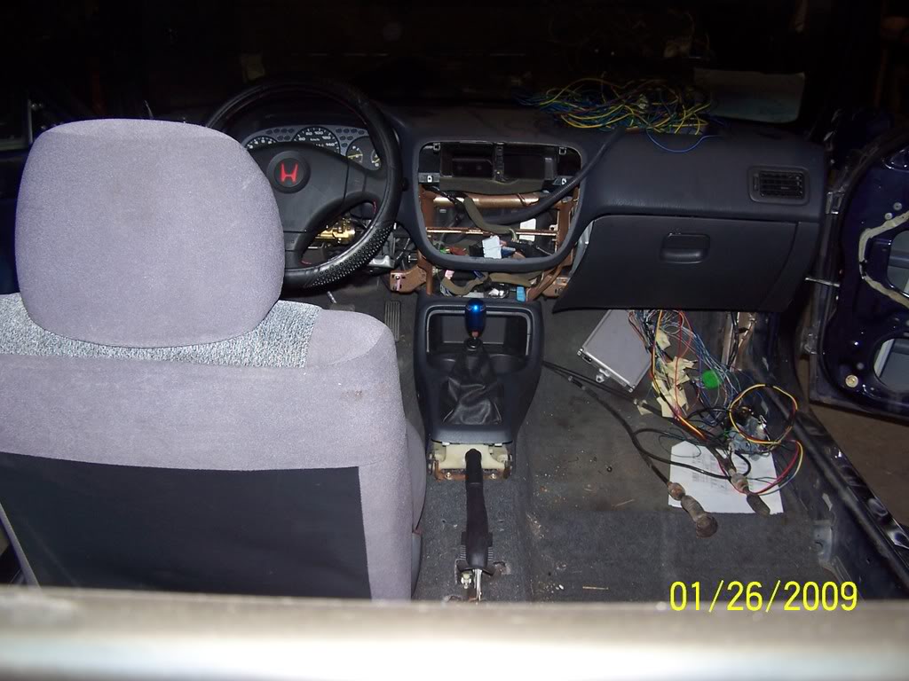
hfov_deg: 49.0
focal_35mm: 38
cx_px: 454
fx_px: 998
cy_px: 340
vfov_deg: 37.7
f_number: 2.8
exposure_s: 1/60
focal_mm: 6.3
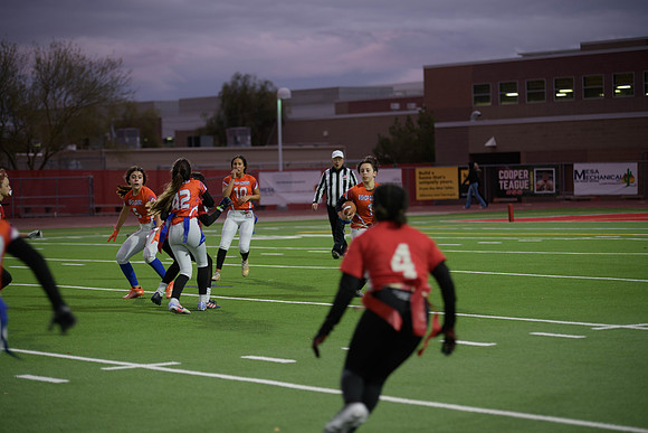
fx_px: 2160
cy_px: 216
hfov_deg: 17.1
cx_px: 324
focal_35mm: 120
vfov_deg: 11.4
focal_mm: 120
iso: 450
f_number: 2.8
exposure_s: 1/200
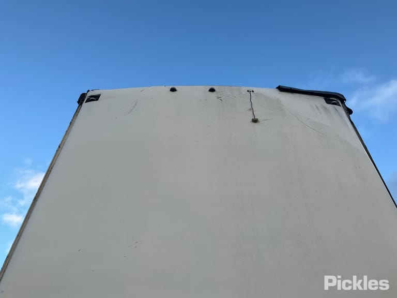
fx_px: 333
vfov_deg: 48.2
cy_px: 149
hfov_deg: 61.7
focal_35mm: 29
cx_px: 198
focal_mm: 3
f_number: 1.8
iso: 25
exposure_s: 1/545
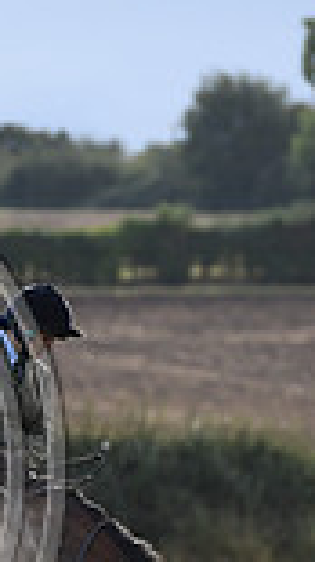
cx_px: -348
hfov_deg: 1.5
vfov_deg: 2.8
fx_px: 11646
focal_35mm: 783
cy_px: 421
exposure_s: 1/800
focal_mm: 200
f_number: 5
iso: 360
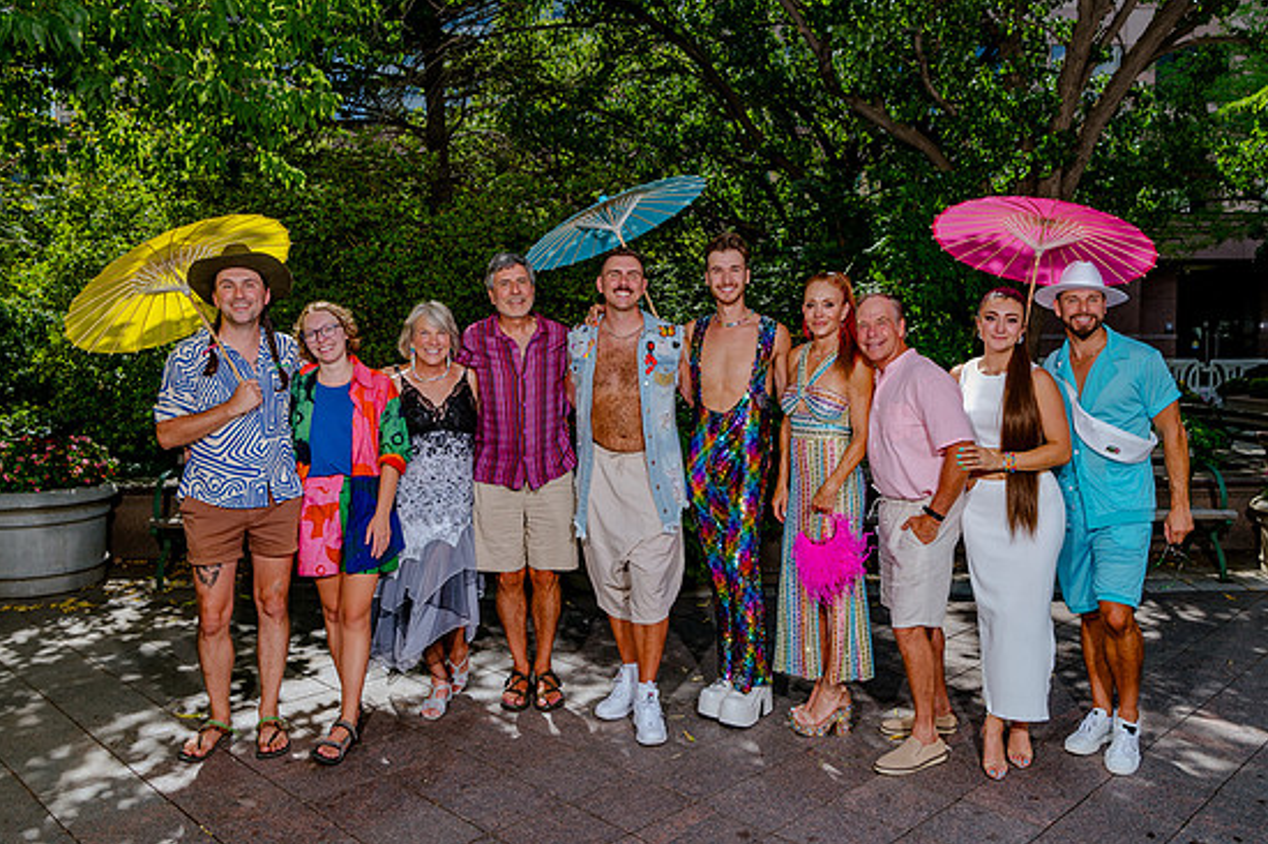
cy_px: 412
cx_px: 680
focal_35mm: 31
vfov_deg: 42.3
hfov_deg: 60.2
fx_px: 1091
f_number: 8
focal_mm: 26
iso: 200
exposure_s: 1/320
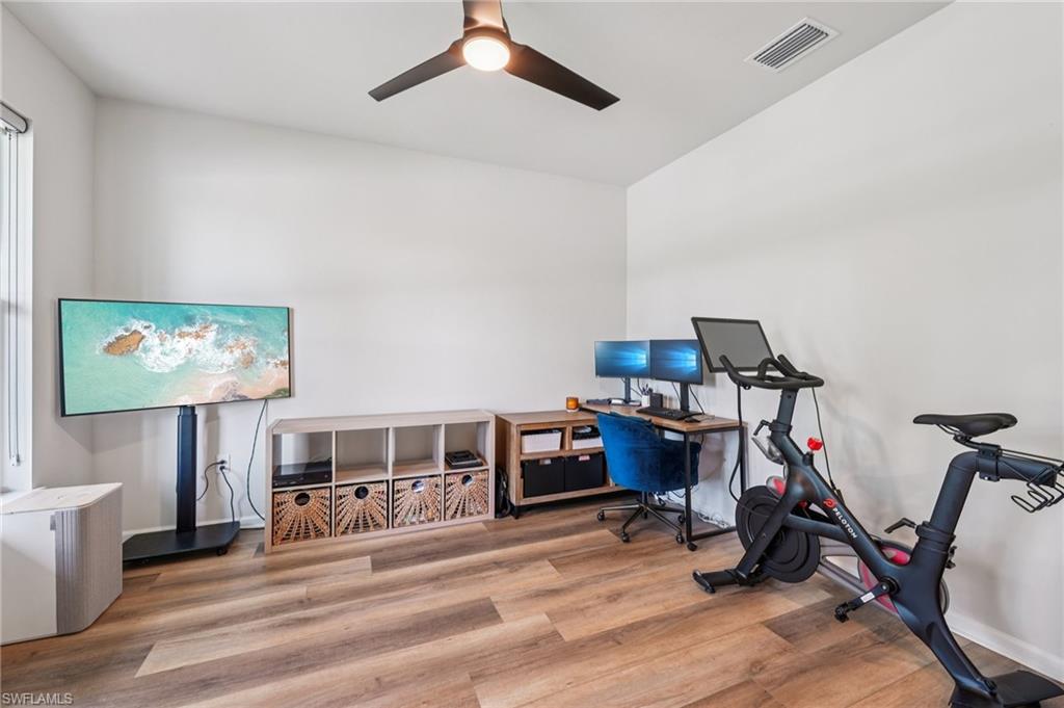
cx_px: 532
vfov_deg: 81.1
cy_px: 354
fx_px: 413
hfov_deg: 104.3
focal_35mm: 14
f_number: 8
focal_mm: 14
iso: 400
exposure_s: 1/6
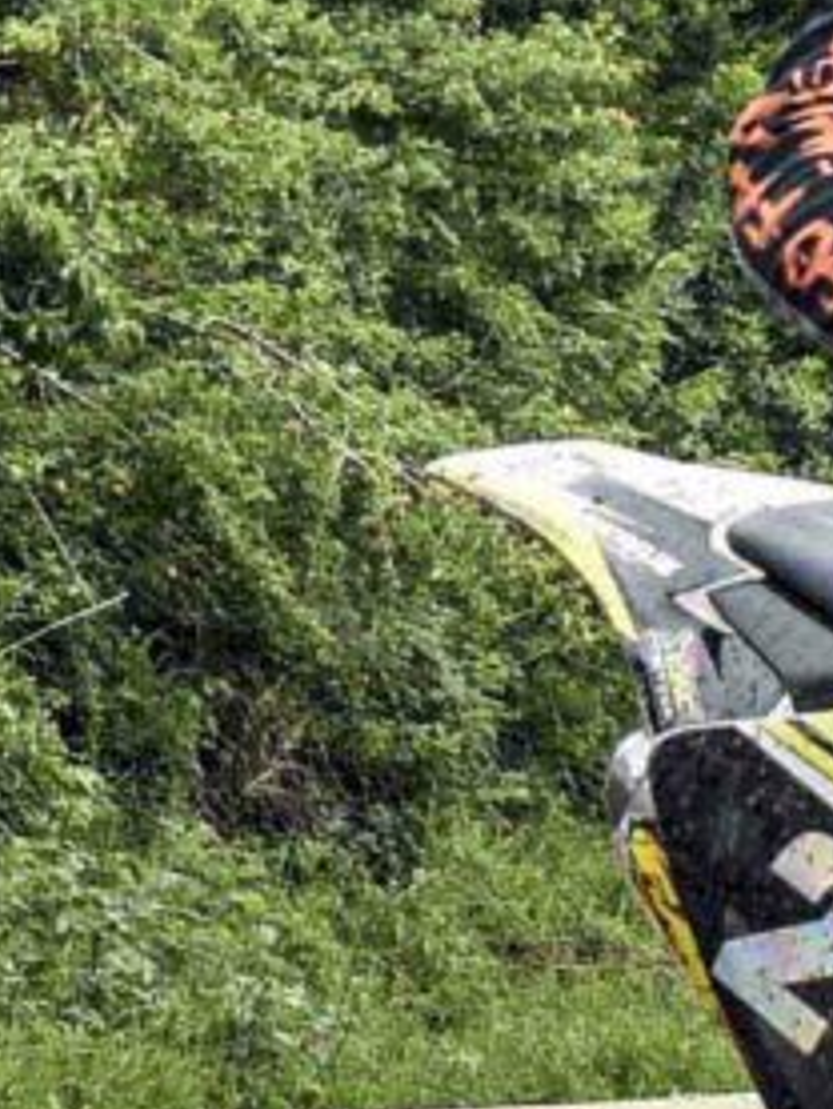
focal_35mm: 293
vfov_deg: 6.7
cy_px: 903
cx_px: 284
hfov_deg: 5.1
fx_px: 9394
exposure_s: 1/400
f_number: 5
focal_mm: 22
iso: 100
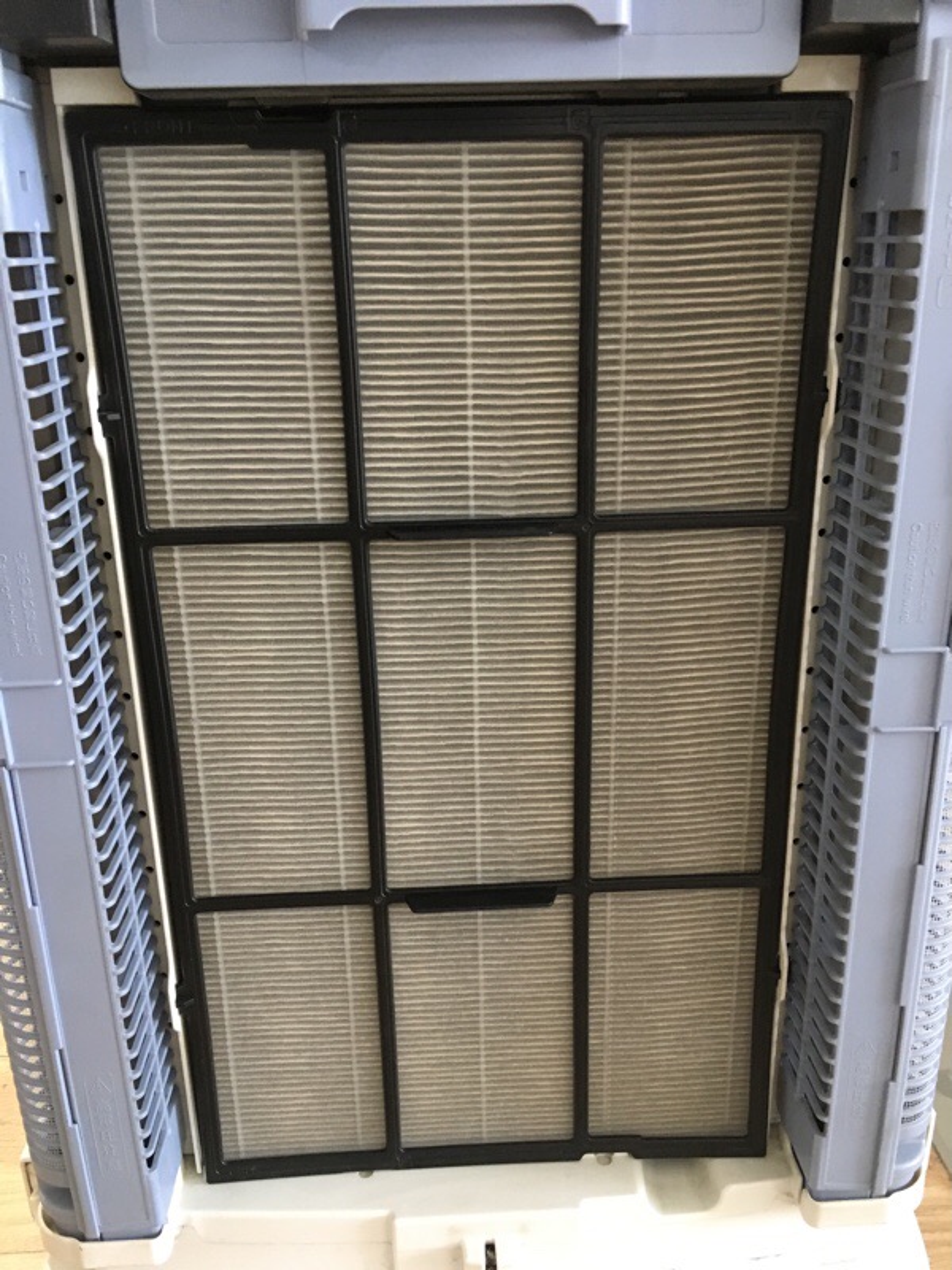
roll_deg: +0.5
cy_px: 635
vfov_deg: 61.7
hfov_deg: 48.2
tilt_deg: -20.1
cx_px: 476
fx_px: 1063
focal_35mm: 29
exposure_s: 1/20
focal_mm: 4.15
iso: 200
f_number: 2.2
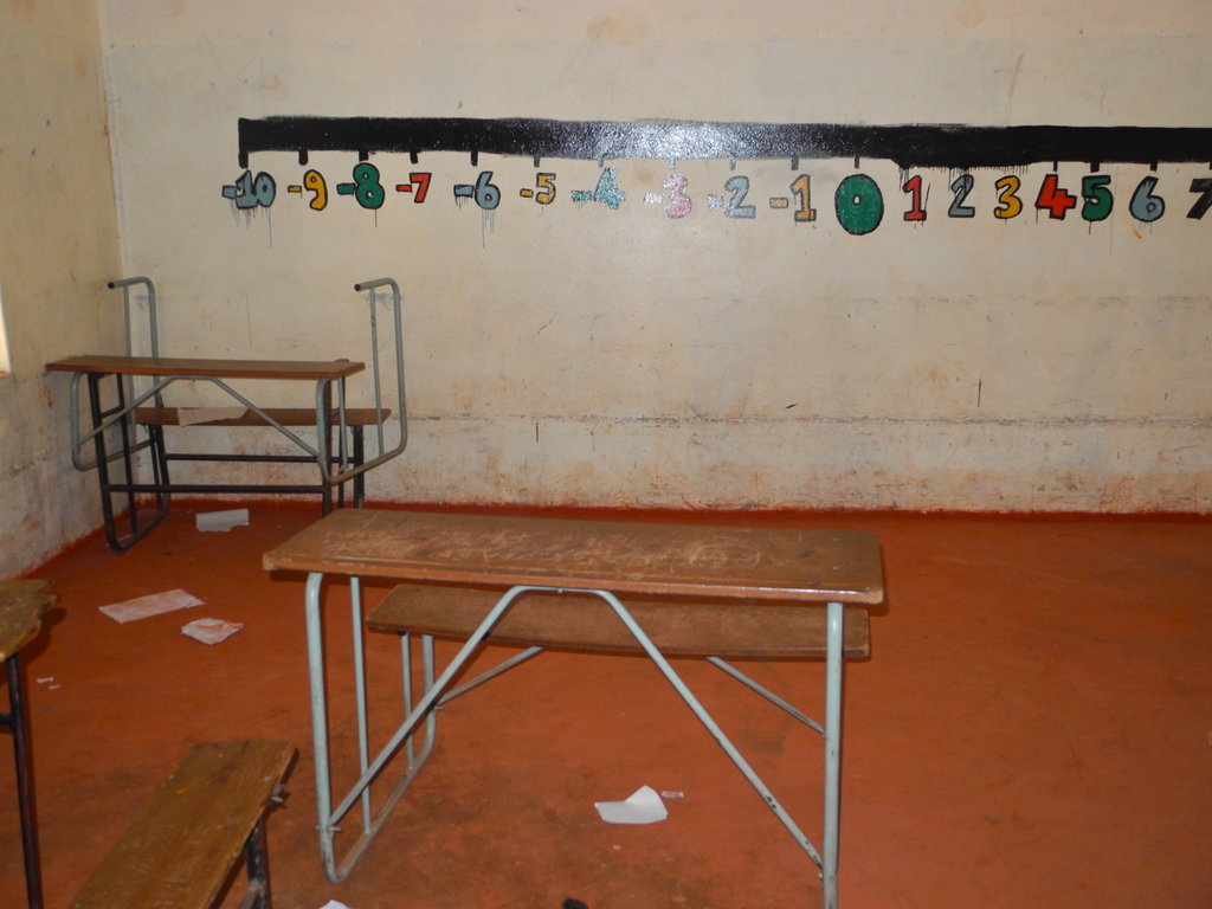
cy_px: 454
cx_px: 606
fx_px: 1225
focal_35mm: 35
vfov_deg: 40.7
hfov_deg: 52.6
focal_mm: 7.4
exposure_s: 1/30
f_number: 3.2
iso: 200
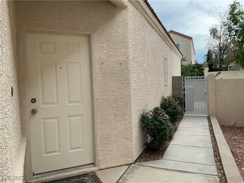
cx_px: 122
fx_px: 204
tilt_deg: -2.1
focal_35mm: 29
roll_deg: +1.8
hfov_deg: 61.7
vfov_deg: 48.2
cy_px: 92
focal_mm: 3
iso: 16
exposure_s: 1/370
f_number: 1.8
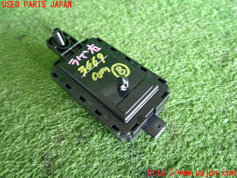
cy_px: 89
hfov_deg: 63.4
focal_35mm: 28
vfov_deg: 49.7
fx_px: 192
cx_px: 118
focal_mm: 5.05
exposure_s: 1/50
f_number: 2.2
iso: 200
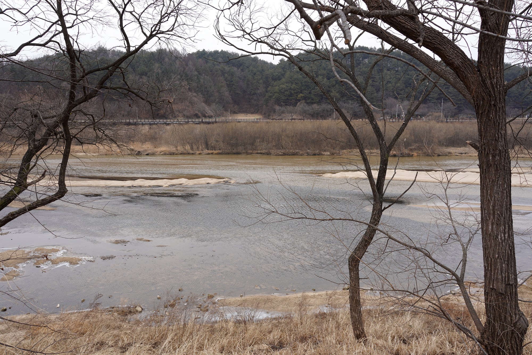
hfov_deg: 65.5
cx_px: 266
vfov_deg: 46.4
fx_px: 414
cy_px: 178
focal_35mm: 28
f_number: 10
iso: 200
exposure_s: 1/100
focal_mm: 28
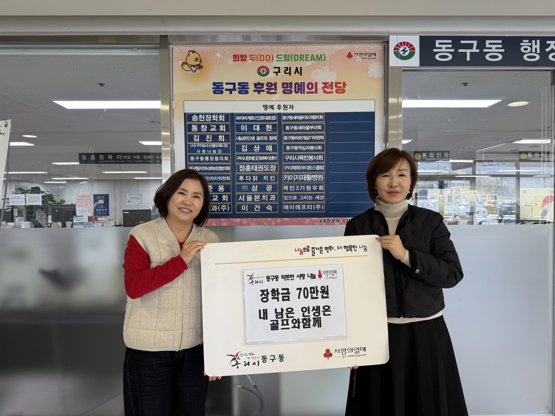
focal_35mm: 24
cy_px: 208
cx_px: 278
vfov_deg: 56.8
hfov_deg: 71.6
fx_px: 385
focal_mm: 6.76
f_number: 1.78
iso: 80
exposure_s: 1/120
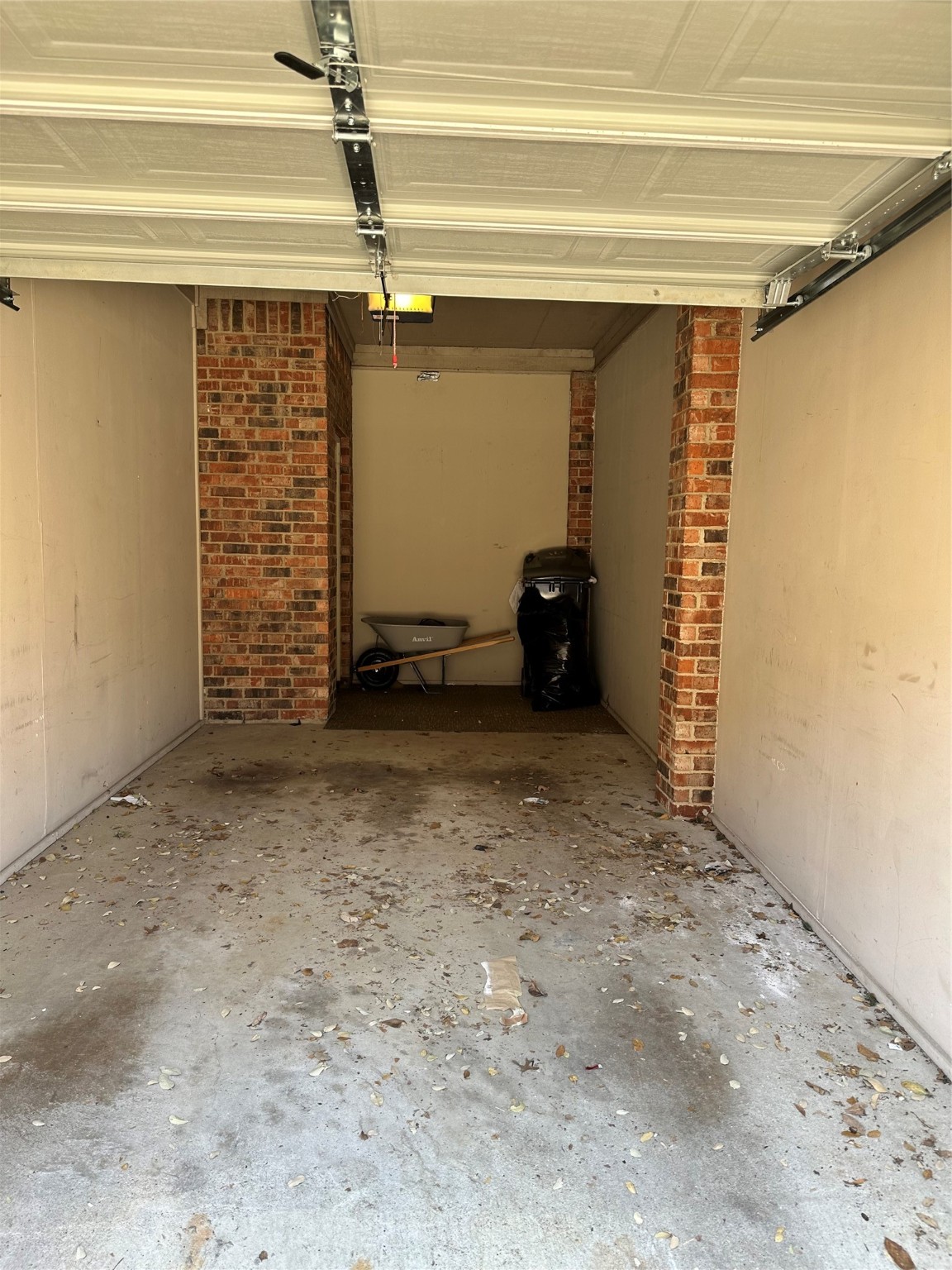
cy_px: 635
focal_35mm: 24
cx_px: 476
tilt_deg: -5.7
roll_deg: -1.6
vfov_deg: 71.6
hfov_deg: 56.8
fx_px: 880
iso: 64
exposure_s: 1/126
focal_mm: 6.86
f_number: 1.78
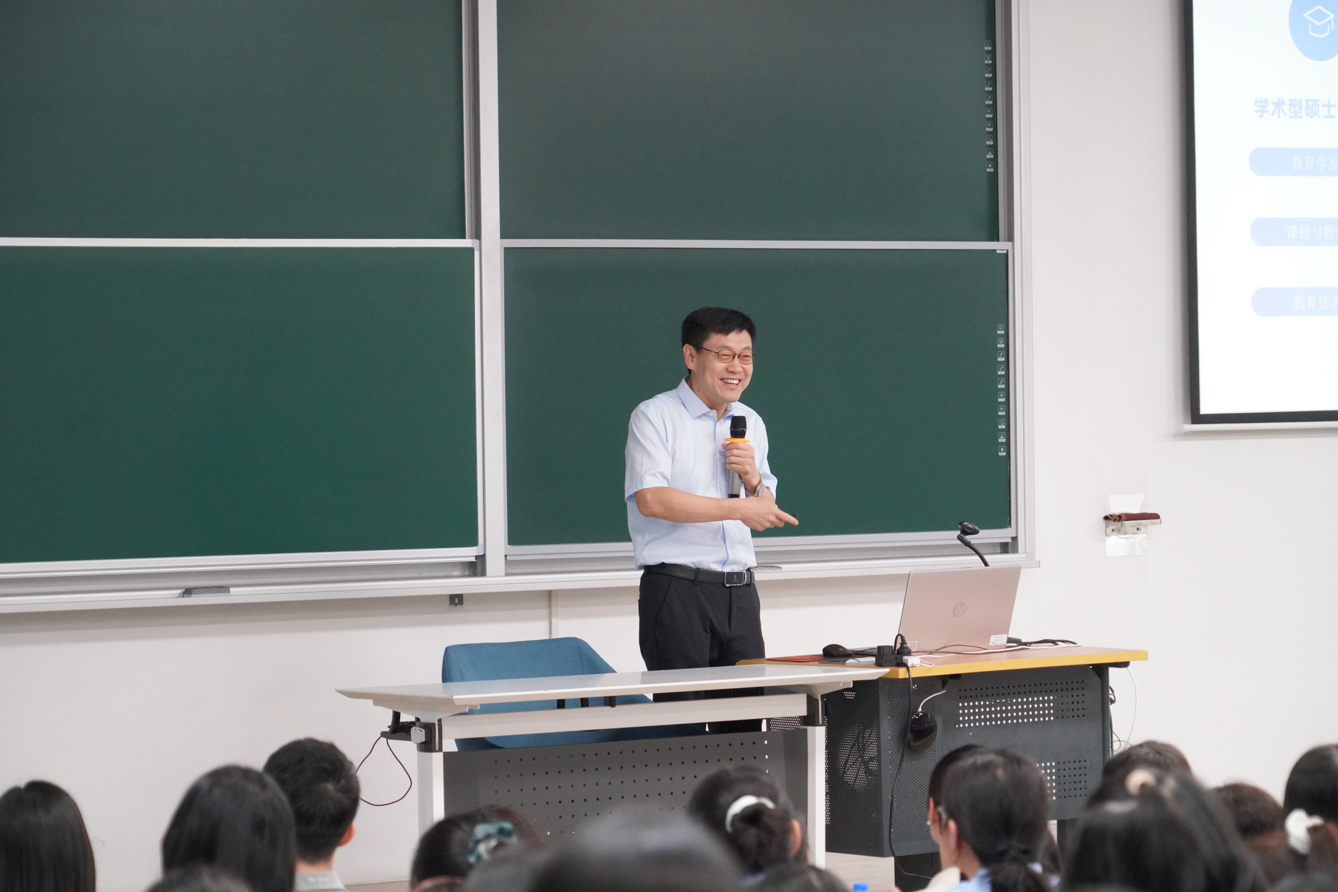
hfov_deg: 15.5
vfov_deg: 10.4
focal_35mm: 132
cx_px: 669
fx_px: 4906
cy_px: 446
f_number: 6.3
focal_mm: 132
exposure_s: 1/160
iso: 8000
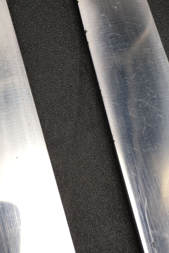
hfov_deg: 21.1
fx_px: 444
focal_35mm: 63
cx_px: 19
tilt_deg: -72.7
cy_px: 46
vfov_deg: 31.0
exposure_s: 1/100
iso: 25
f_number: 2.2
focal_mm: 4.15
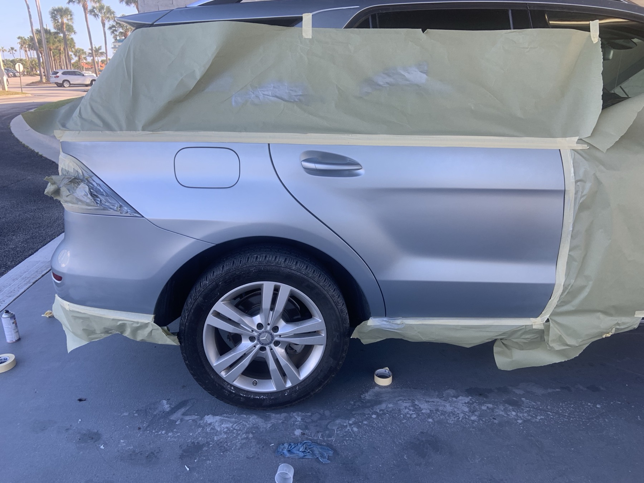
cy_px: 242
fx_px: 484
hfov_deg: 67.3
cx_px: 322
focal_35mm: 26
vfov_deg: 53.1
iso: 25
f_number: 1.8
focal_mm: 4.25
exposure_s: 1/212
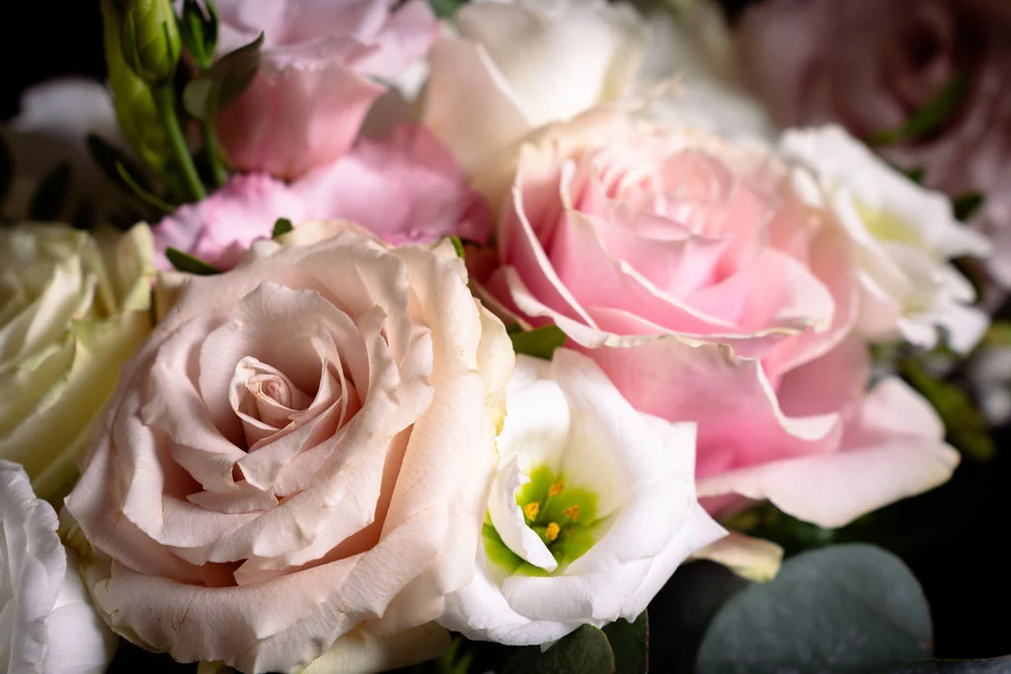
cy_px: 337
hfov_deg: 18.3
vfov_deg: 12.2
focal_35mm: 112
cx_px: 506
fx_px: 3146
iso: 320
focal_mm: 75
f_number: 4
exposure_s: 1/200
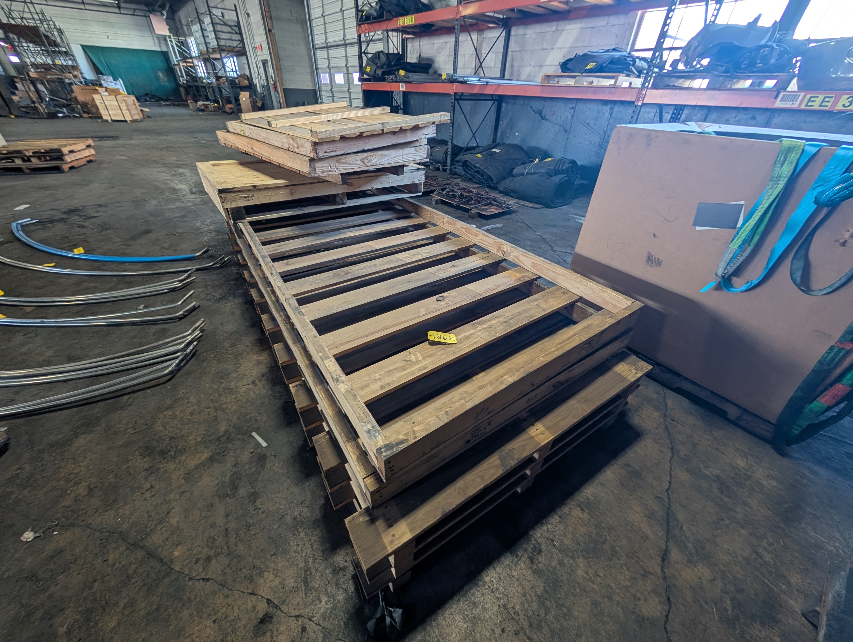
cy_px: 321
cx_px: 426
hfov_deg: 110.5
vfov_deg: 94.6
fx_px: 296
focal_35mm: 12
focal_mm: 2.02
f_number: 1.7
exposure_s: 1/30
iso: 59
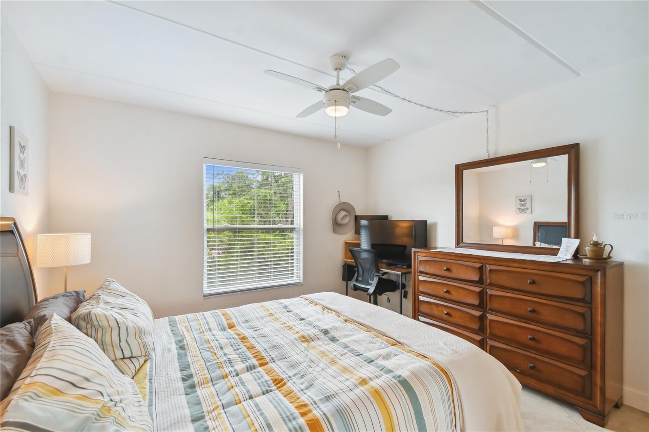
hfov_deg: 100.4
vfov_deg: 77.3
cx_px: 324
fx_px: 270
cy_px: 216
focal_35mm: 15
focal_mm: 10
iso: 100
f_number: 7.1
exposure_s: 1/40
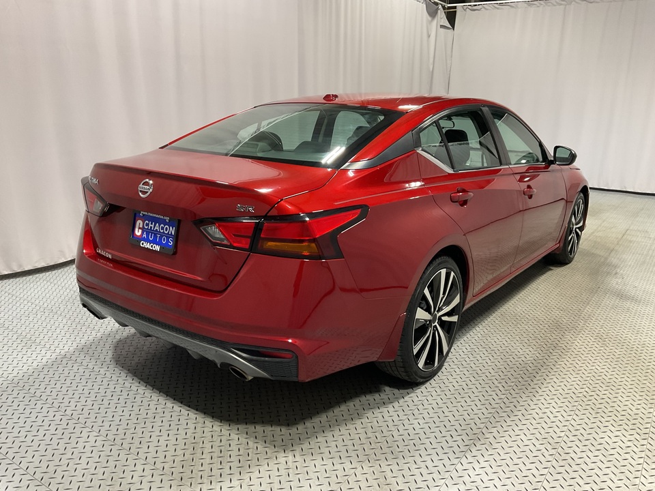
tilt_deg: -15.2
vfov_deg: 48.2
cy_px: 246
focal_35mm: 29
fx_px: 549
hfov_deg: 61.7
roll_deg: -1.7
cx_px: 328
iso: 80
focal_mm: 3
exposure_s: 1/60
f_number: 1.8
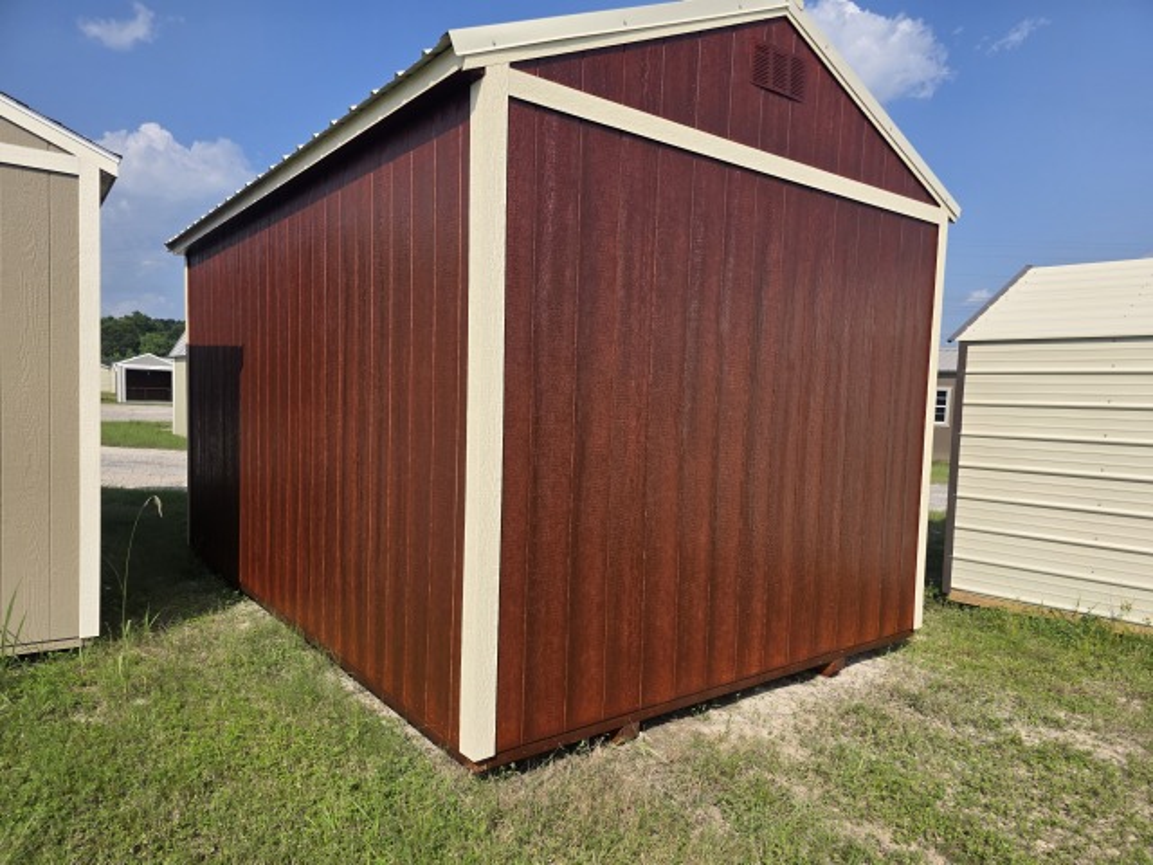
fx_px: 766
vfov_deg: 58.9
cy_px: 432
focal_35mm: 23
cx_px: 576
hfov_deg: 73.9
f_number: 1.7
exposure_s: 1/6809
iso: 80
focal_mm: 6.3
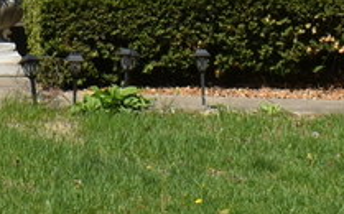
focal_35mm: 261
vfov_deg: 4.6
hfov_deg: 8.0
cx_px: 40
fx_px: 2444
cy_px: -644
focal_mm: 22
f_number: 10
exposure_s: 1/400
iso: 100
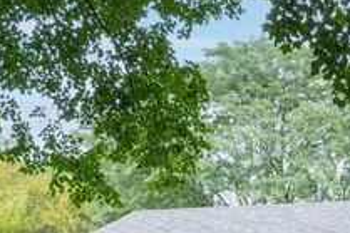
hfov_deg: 18.2
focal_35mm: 108
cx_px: 389
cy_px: 324
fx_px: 1049
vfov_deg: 12.2
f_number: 8
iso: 320
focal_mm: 22
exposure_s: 1/100
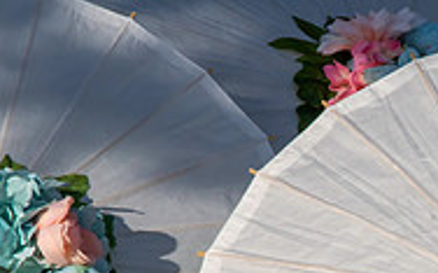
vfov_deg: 3.5
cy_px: 320
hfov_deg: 5.6
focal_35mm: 377
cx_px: 508
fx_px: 4495
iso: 400
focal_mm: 80
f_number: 25
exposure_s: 1/250
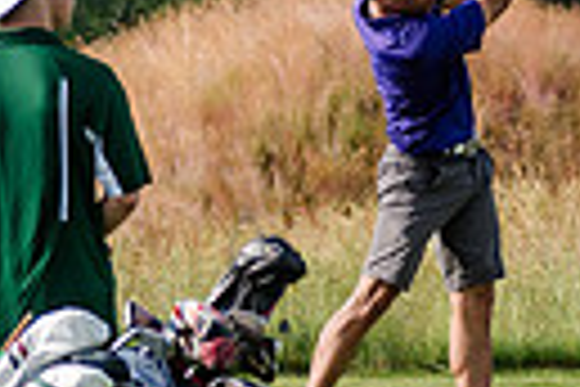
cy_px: 281
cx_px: 243
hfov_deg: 4.6
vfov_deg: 3.1
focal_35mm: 449
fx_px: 7233
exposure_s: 1/1000
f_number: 3.5
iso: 125
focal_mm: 100
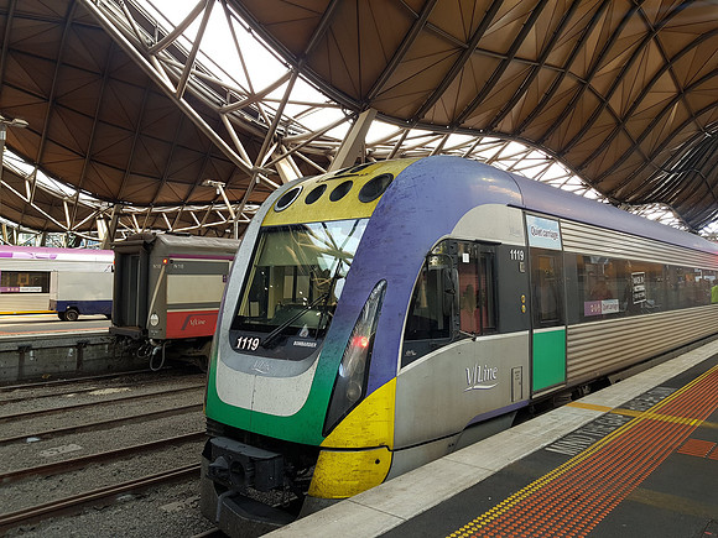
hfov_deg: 67.3
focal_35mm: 26
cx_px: 359
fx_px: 539
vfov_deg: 53.1
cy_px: 269
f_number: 1.7
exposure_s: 1/50
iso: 50
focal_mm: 4.2
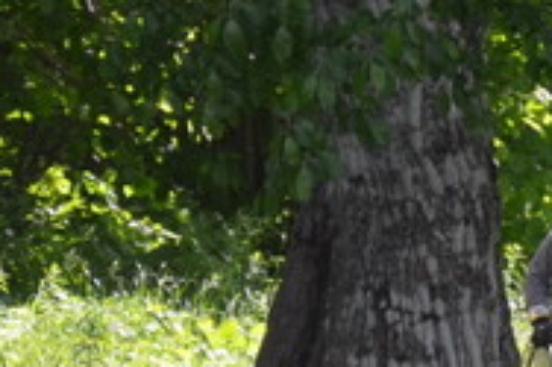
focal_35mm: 613
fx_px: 9391
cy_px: 41
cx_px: 1101
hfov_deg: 3.3
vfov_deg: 2.2
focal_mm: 80
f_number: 5.3
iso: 800
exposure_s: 1/800
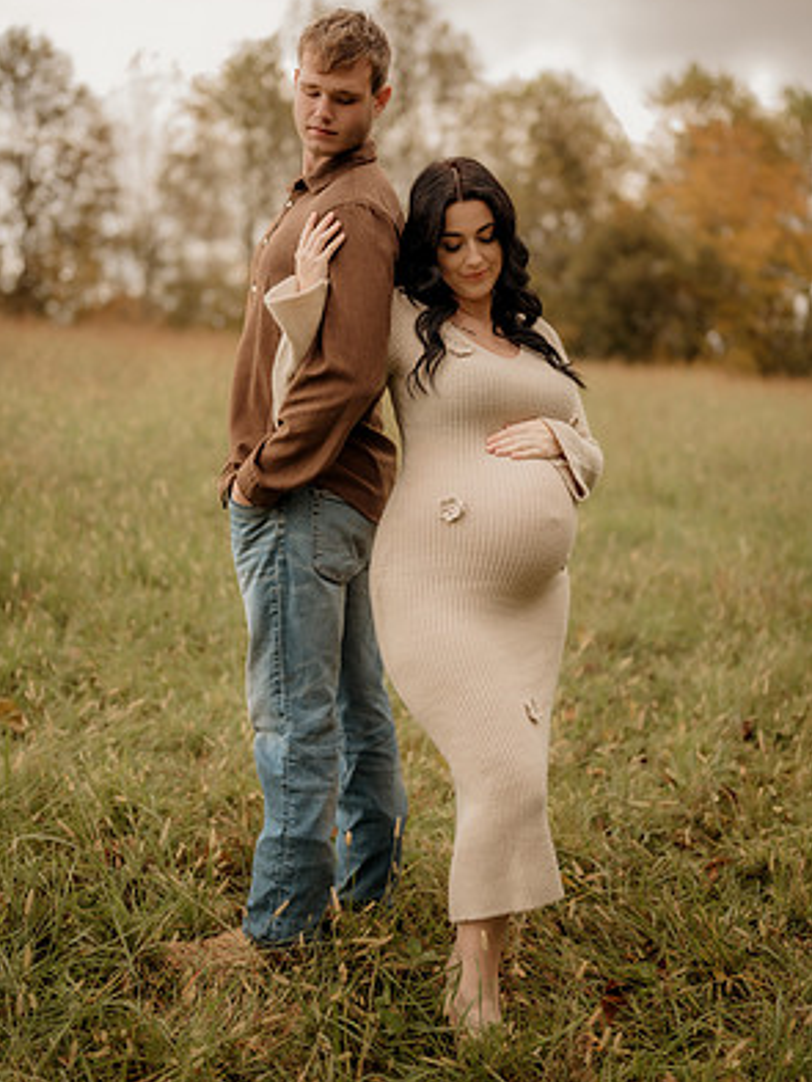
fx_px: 1719
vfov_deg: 34.9
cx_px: 403
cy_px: 490
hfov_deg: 26.6
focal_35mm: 55
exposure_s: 1/320
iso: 200
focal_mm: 50
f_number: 1.8
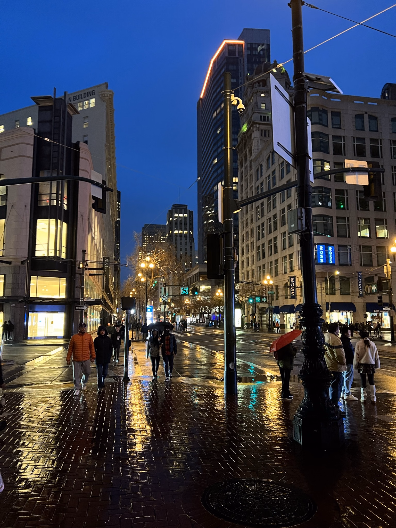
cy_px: 264
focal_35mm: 26
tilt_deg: +7.2
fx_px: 397
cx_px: 198
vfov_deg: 67.3
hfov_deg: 53.1
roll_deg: +0.0
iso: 640
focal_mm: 5.7
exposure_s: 1/30
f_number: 1.5
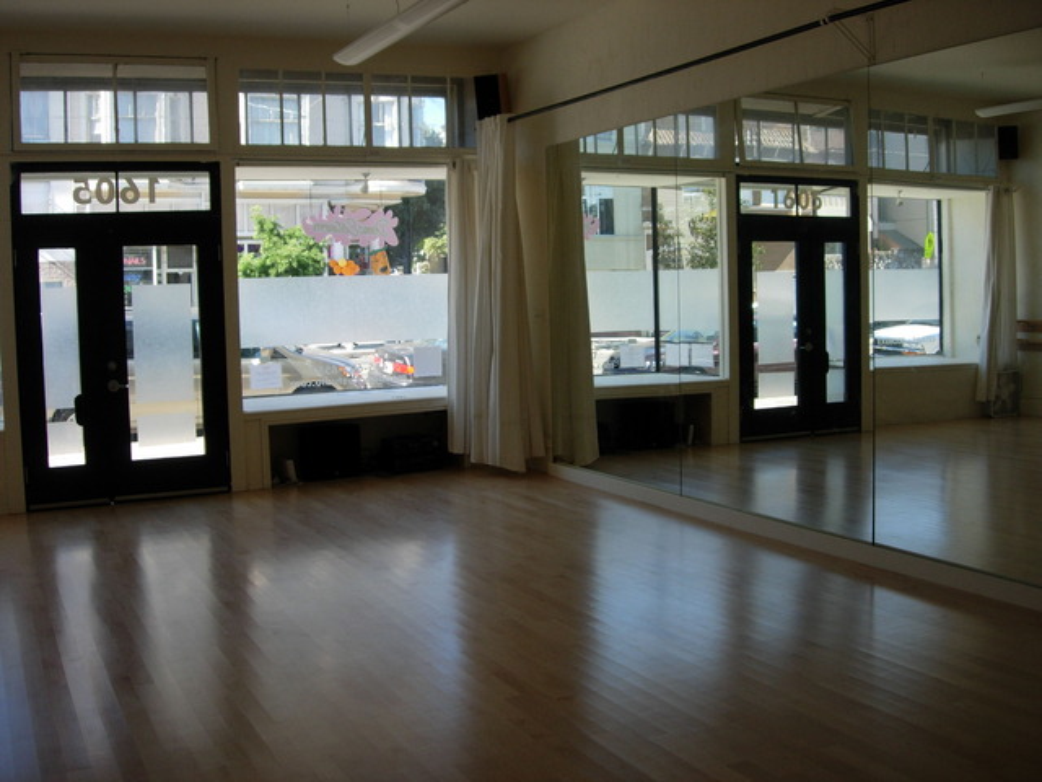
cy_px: 391
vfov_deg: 37.7
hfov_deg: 49.0
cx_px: 521
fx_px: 1144
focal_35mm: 38
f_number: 2.8
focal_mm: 7.8
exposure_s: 1/304
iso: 64
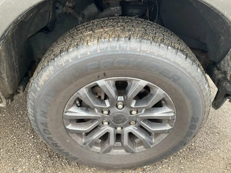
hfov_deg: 61.7
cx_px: 116
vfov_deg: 48.2
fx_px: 194
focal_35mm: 29
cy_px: 86
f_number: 1.8
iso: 64
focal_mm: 3
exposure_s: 1/122
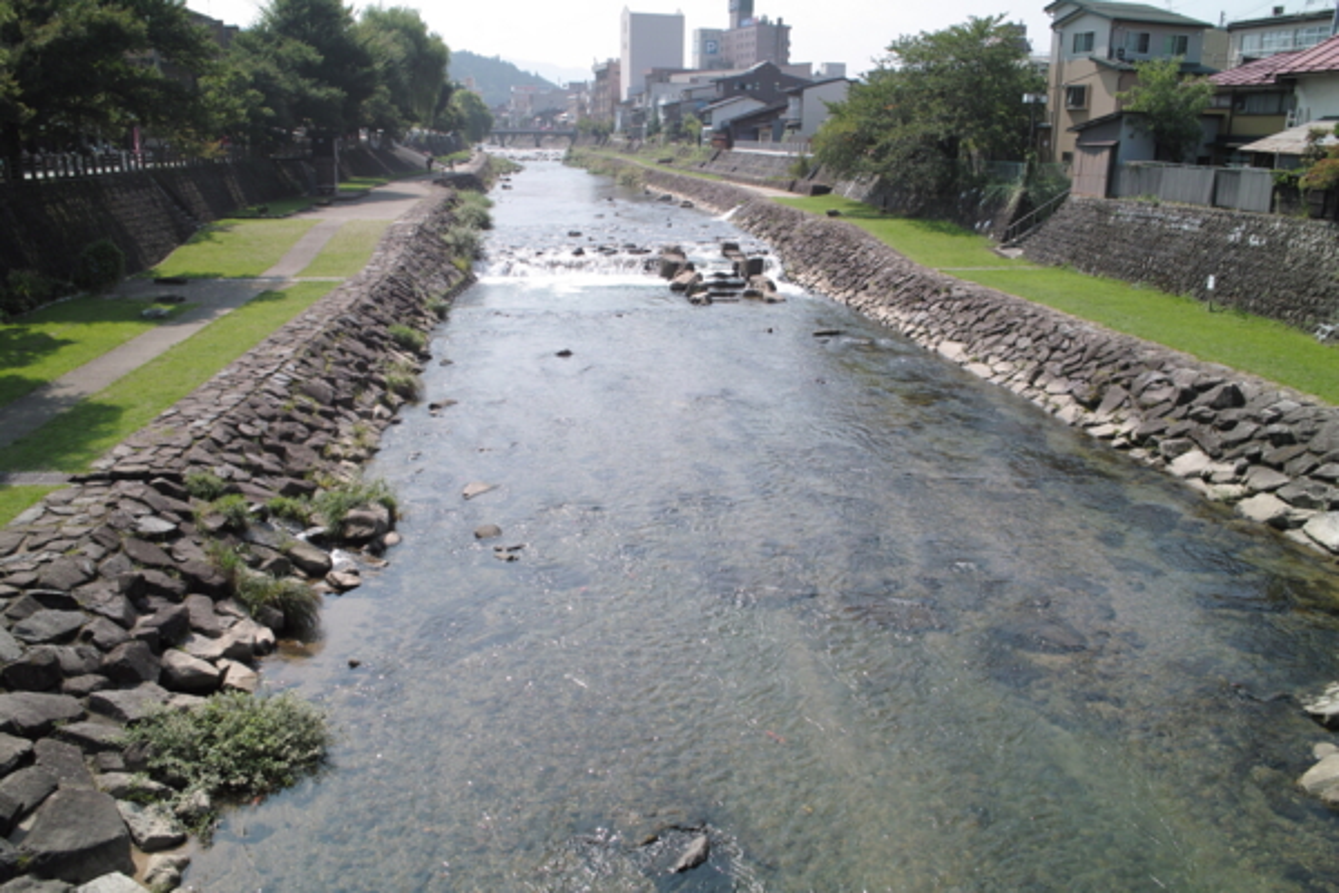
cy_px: 446
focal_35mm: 28
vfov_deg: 46.4
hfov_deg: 65.5
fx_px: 1041
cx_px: 670
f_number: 8
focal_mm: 16.6
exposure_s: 1/125
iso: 100
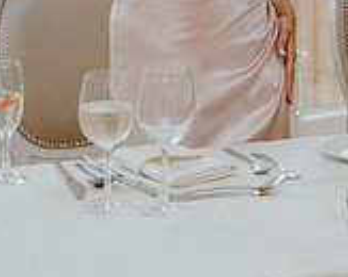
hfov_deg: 11.2
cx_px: 491
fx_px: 1718
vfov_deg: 9.1
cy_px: -50
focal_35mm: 167
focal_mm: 50
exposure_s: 1/160
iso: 1250
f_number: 3.5
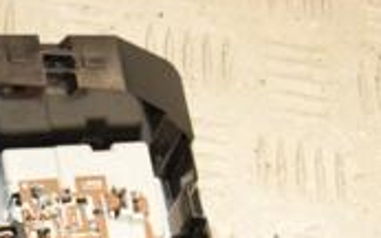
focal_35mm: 170
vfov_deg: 7.6
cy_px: 344
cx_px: -145
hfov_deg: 11.9
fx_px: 1765
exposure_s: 1/200
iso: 800
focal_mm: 32
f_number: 5.6
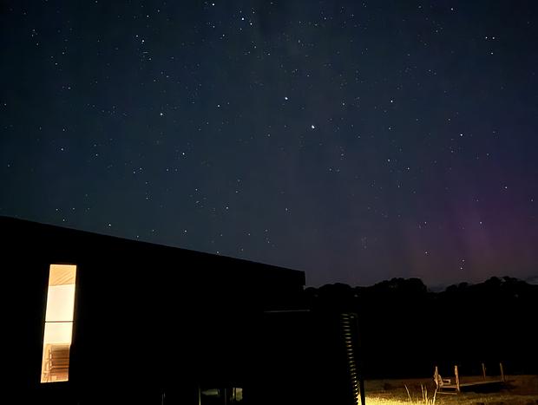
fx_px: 374
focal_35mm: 24
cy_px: 202
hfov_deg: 71.5
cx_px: 269
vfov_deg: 56.9
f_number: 1.78
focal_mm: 6.76
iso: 12500
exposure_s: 1
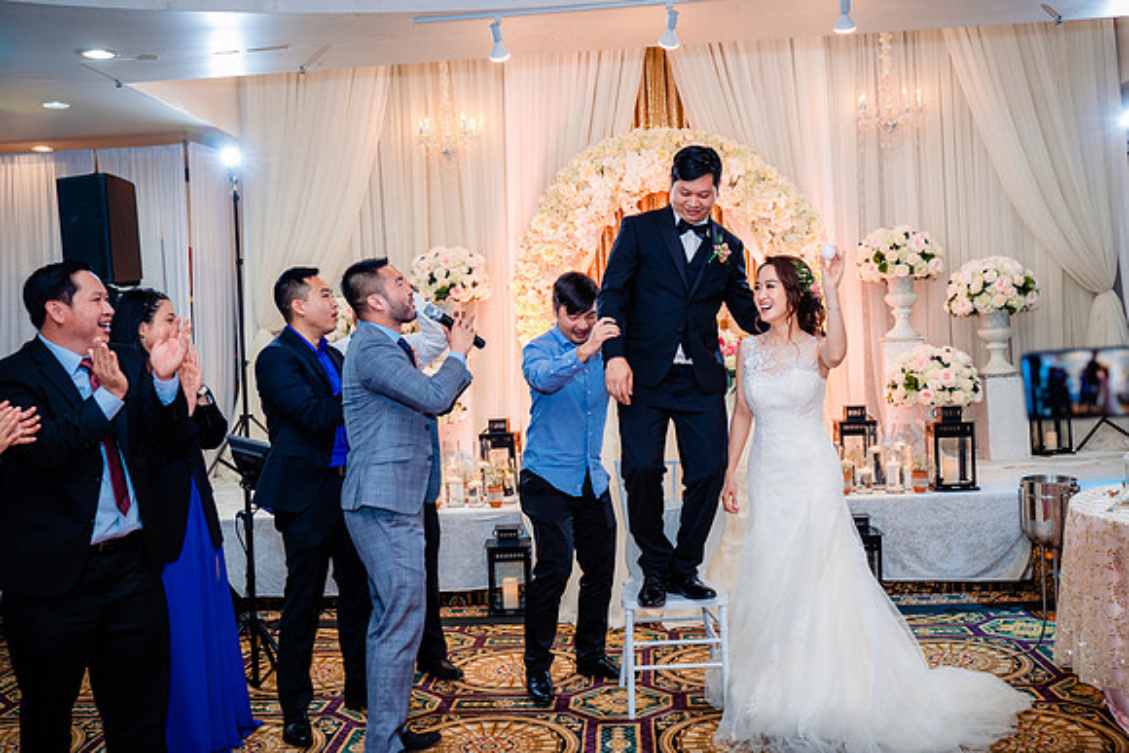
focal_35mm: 35
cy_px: 376
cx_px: 564
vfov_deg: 37.9
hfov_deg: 54.4
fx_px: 1098
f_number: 3.5
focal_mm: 35
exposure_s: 1/160
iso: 1000
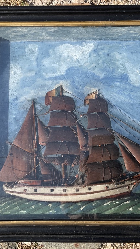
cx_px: 91
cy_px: 116
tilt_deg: -84.1
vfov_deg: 42.1
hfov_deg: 24.3
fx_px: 324
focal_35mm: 49
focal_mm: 3
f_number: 1.8
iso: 16
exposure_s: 1/1534
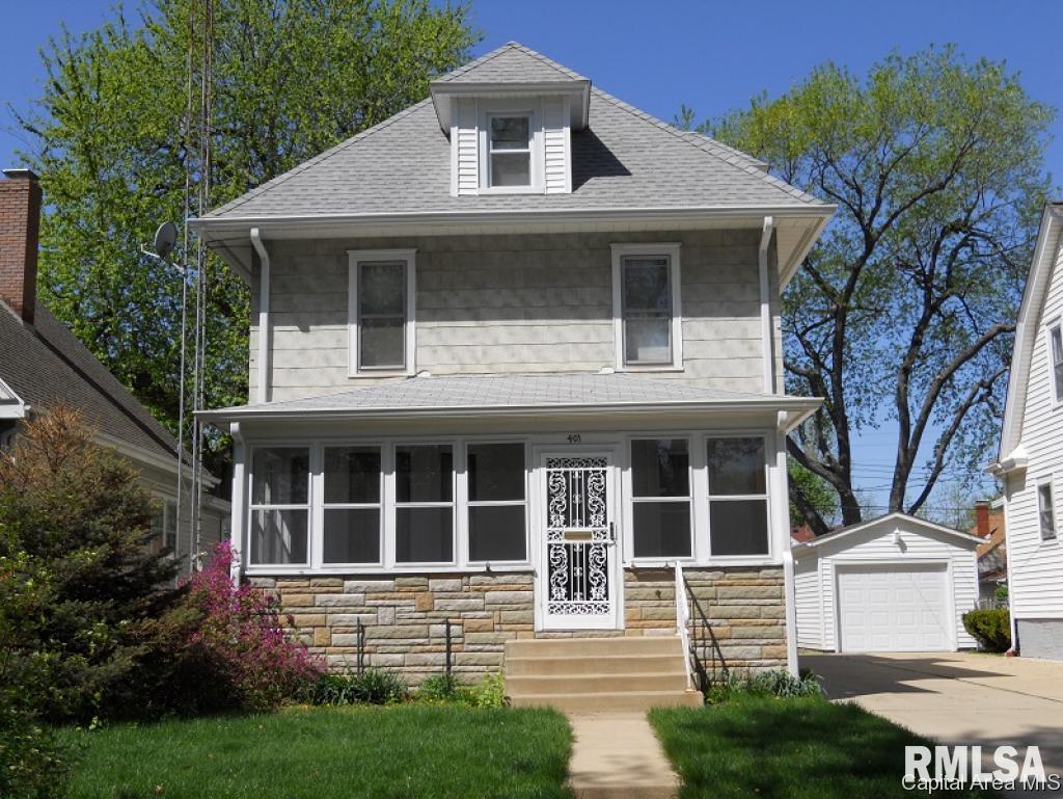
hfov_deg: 45.8
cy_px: 400
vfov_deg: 35.2
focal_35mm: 41
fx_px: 1260
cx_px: 532
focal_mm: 7.3
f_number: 6.4
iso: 80
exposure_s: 1/320
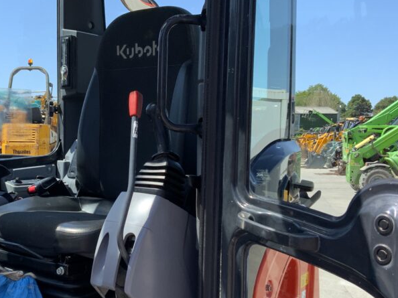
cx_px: 131
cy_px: 184
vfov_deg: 29.0
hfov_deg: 37.8
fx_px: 575
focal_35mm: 50
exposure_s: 1/627
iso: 16
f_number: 1.8
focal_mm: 3
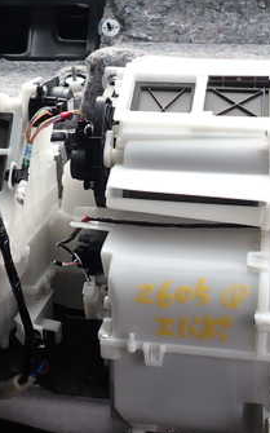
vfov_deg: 35.7
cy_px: 222
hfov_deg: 22.7
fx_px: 672
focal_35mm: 57
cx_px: 128
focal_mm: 5.4
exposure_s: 1/160
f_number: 3.2
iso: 100
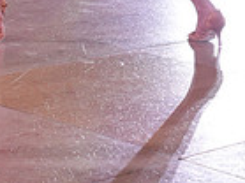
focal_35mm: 201
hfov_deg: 9.6
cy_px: -238
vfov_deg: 7.0
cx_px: -91
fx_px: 1421
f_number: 4
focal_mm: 50
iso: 2500
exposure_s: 1/500
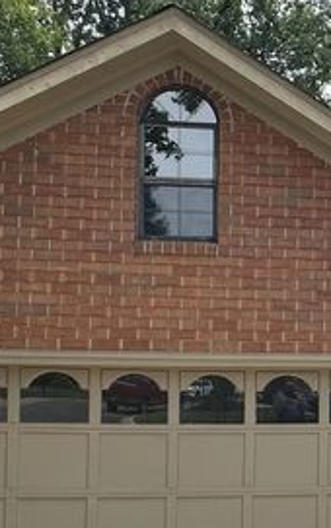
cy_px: 370
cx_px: 428
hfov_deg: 21.1
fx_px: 806
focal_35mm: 56
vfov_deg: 35.7
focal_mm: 2.22
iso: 40
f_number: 2.2
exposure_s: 1/612
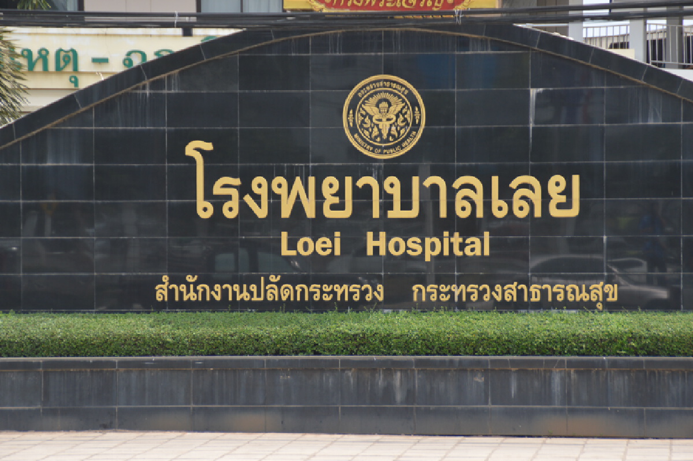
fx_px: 2827
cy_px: 230
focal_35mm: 147
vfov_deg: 9.3
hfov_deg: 14.0
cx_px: 346
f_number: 5.6
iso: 200
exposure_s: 1/500
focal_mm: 98
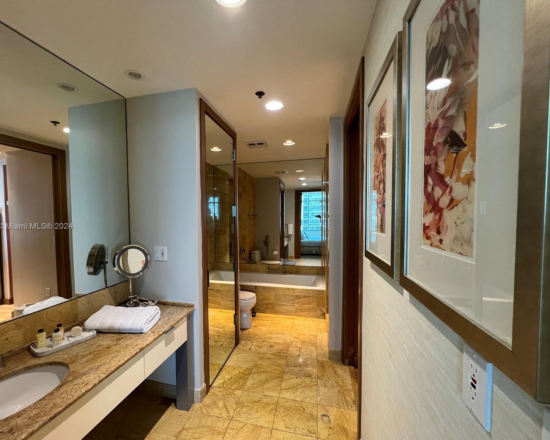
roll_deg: +0.8
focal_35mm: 14
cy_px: 227
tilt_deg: -2.9
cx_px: 255
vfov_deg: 88.0
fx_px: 228
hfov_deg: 100.5
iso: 250
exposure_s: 1/120
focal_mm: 1.57
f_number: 1.8
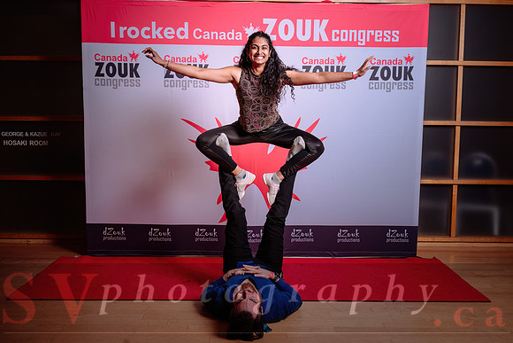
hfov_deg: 50.7
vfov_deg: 35.1
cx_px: 256
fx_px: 542
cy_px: 172
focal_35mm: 38
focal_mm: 38
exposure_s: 1/160
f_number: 5.6
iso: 100
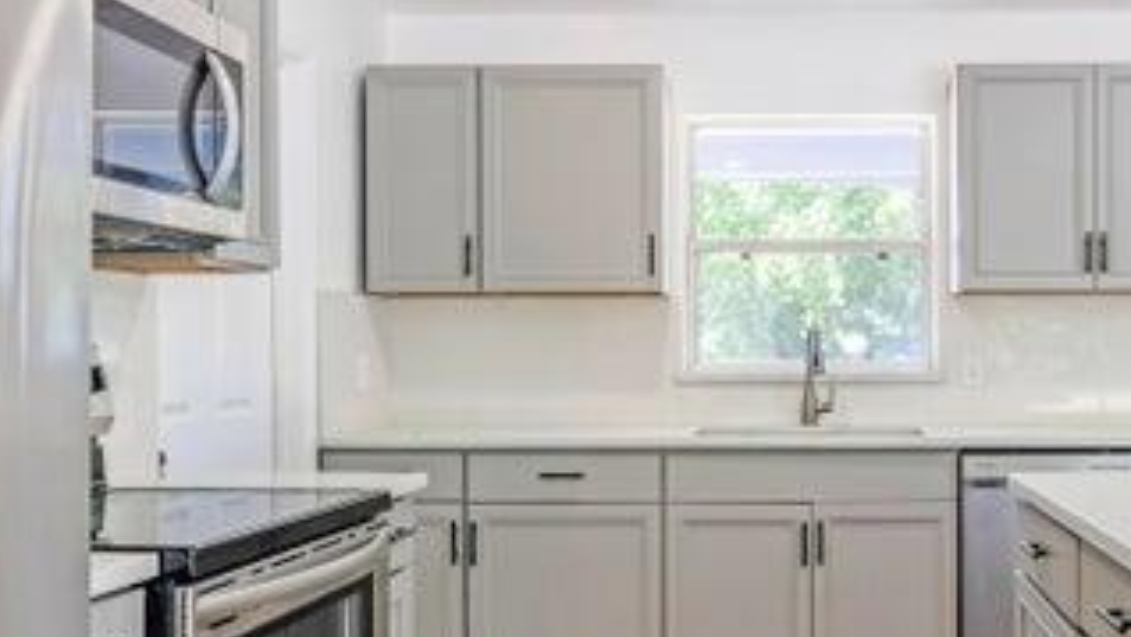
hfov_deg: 50.0
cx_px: 797
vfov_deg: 30.2
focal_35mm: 39
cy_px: 399
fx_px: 1175
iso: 200
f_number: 9
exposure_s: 1/200
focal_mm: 11
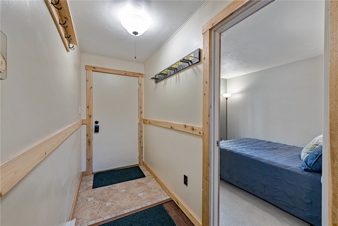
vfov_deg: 81.2
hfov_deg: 104.2
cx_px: 169
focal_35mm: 14
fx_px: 131
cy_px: 113
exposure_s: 1/2.5
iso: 50
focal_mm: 14
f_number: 11
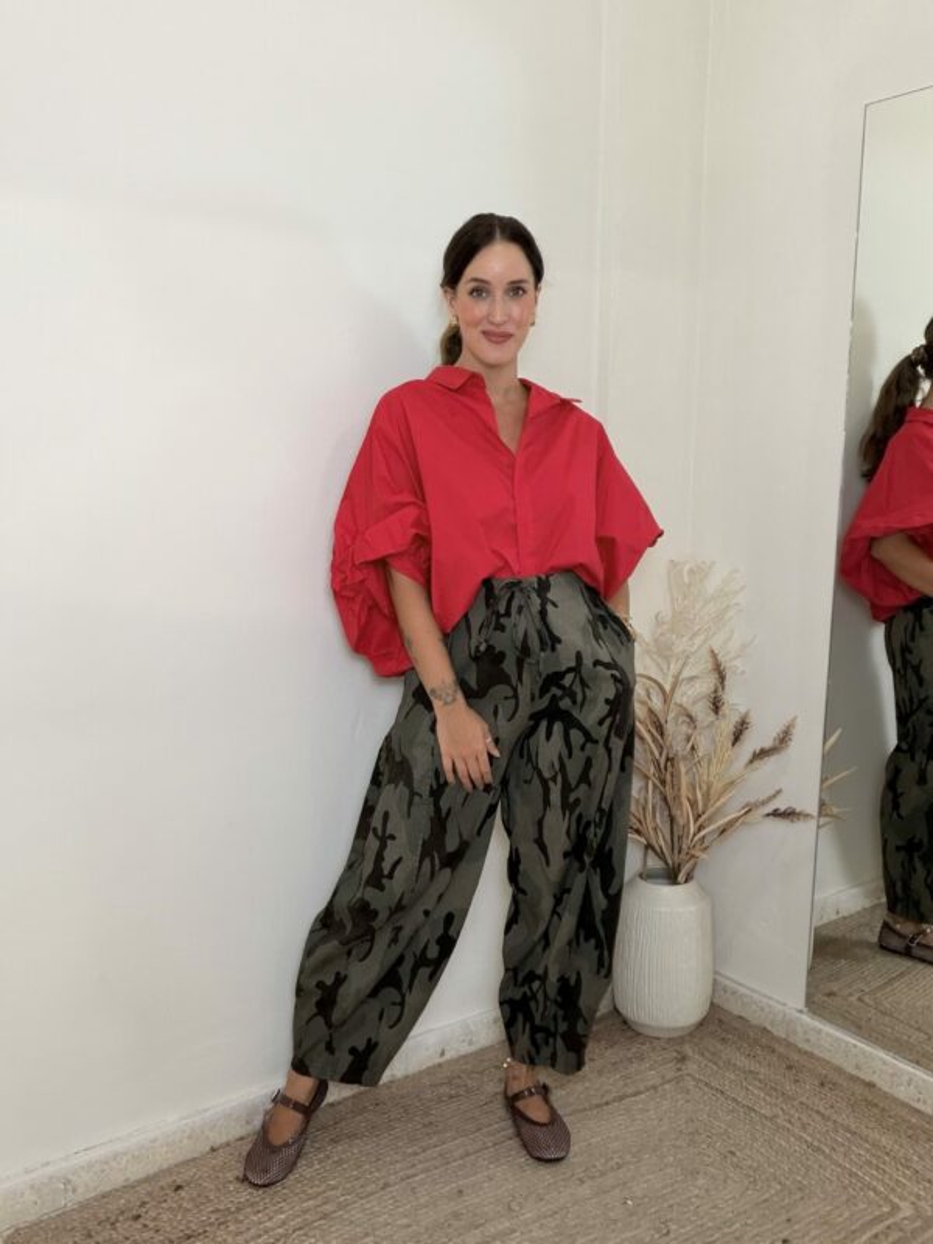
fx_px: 1078
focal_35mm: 30
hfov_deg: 46.8
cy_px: 622
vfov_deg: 60.0
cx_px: 466
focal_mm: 2.71
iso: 160
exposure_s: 1/60
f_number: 1.9
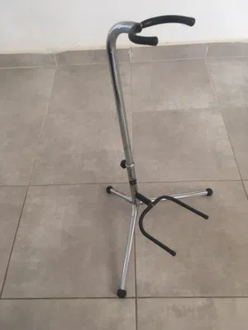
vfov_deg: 61.7
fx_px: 277
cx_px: 124
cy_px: 165
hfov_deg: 48.2
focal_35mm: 29
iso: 64
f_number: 2.2
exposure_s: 1/33
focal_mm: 4.15
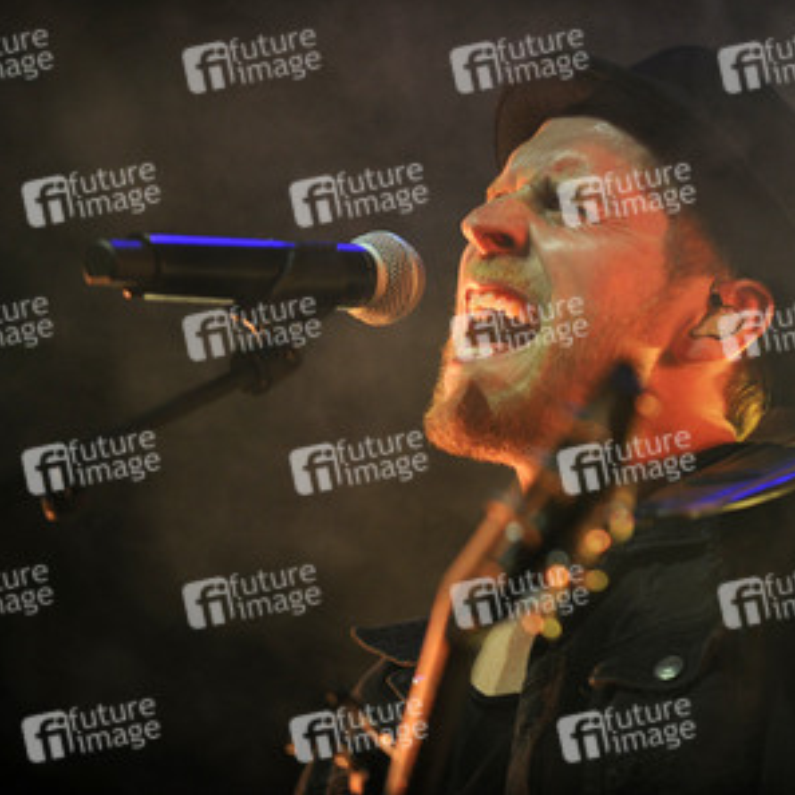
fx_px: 6704
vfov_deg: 6.8
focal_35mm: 258
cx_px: 555
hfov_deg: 6.8
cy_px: 396
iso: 2500
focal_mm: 200
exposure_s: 1/250
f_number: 2.8
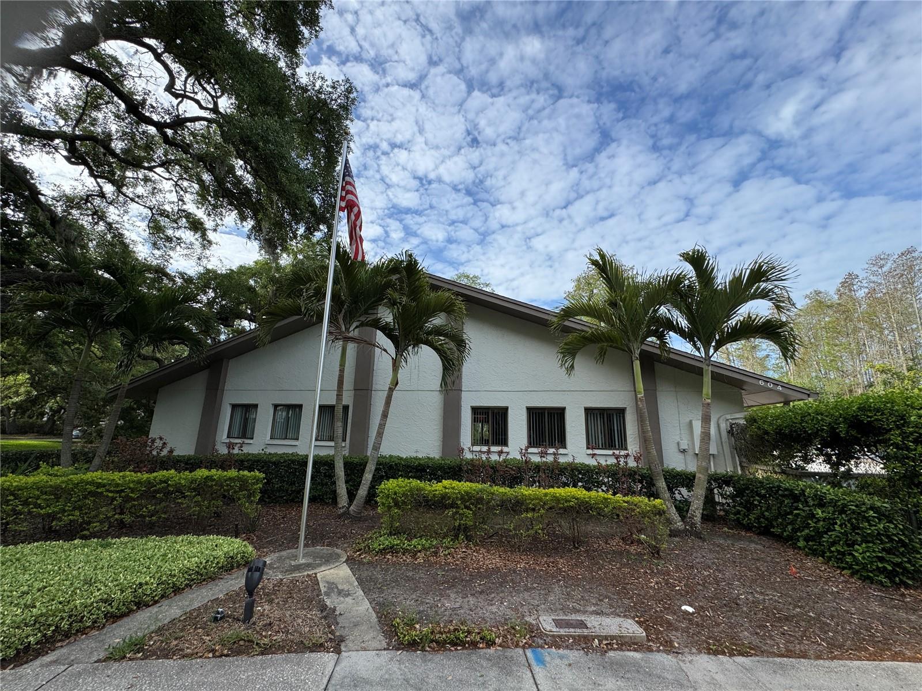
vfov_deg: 85.7
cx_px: 461
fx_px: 373
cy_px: 346
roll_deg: -1.2
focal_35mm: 14
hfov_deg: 102.1
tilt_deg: +12.0
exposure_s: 1/1178
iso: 50
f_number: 2.2
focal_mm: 2.22
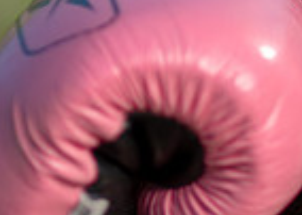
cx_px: 540
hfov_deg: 3.7
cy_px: 315
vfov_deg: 2.6
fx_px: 4685
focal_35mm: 547
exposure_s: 1/4000
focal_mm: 85
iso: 100
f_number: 1.4
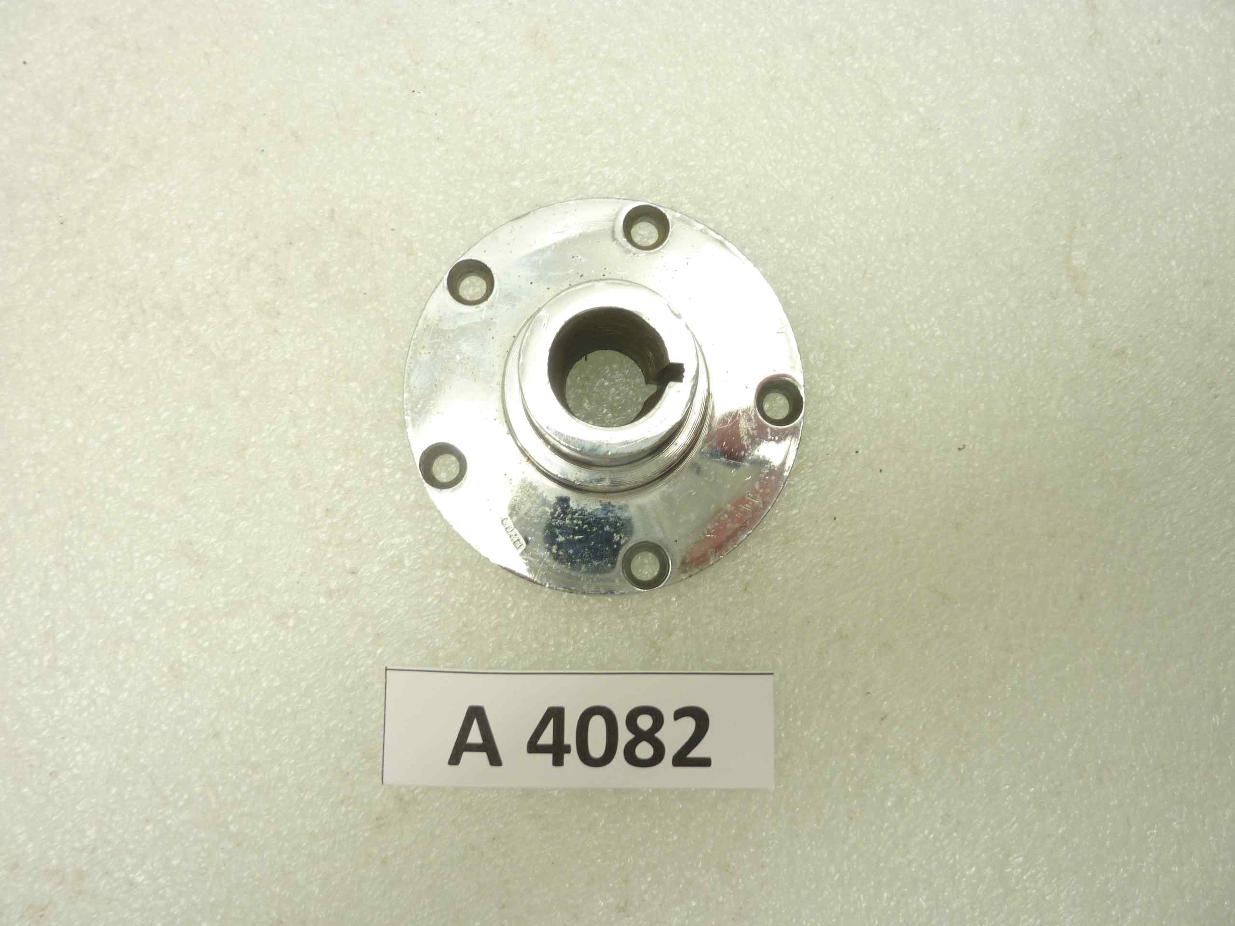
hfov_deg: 69.4
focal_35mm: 25
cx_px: 618
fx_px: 892
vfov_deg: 54.9
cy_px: 463
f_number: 3.3
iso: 80
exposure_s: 1/15
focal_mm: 4.1
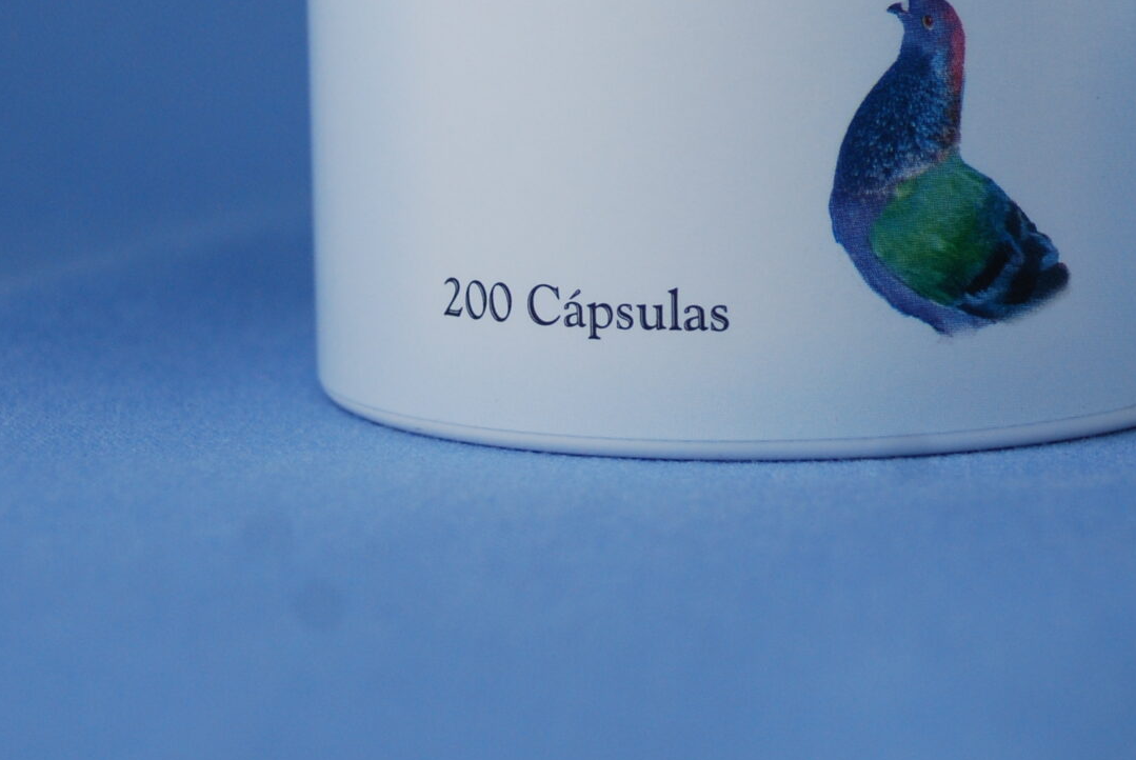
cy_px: 59
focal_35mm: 178
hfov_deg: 11.5
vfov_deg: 7.7
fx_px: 5623
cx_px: 769
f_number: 5.6
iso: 200
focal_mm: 50
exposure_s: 1/100
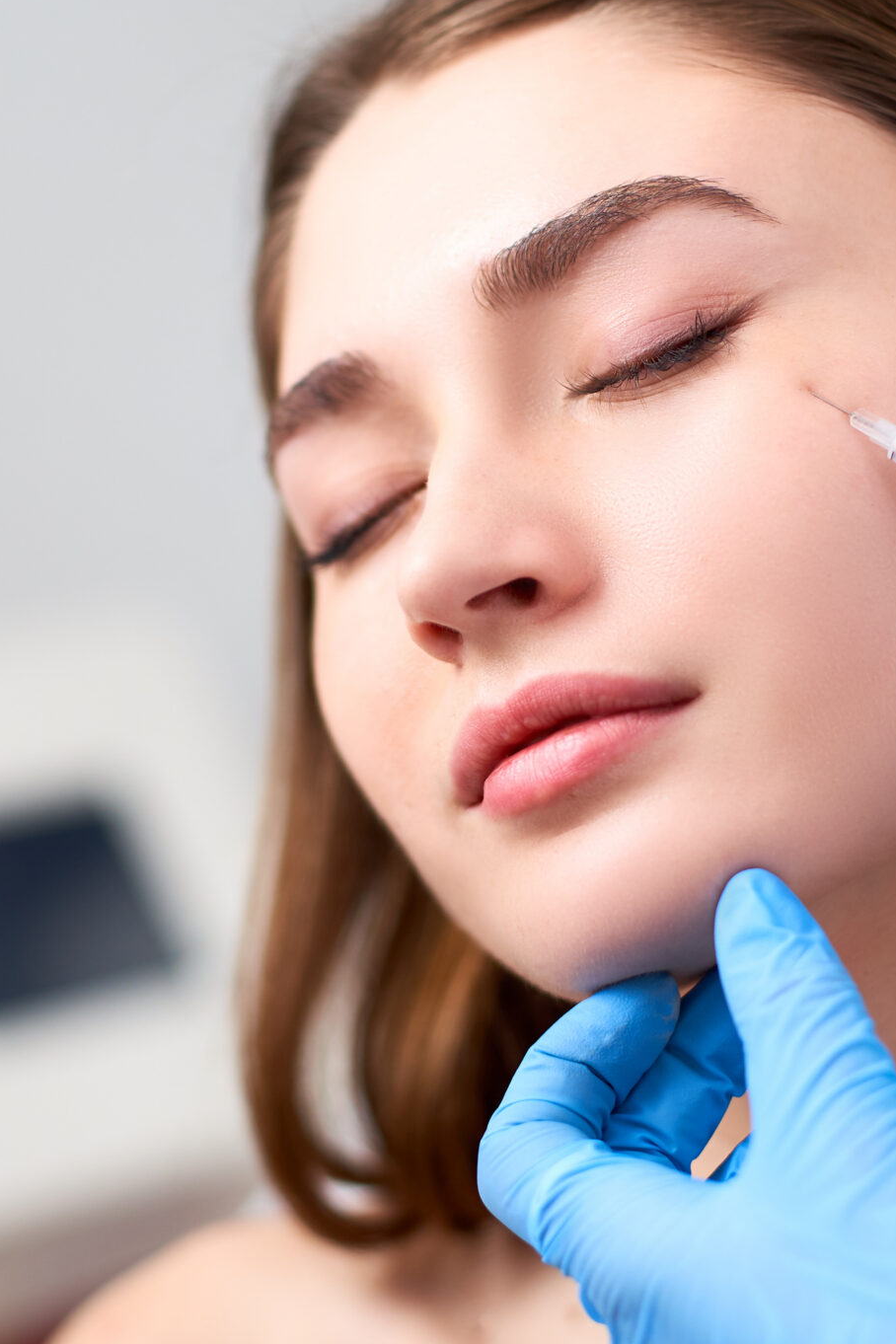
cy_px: 702
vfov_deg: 21.7
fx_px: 3509
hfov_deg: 14.5
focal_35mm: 94
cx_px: 485
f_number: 2.2
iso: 200
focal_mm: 50
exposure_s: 1/320
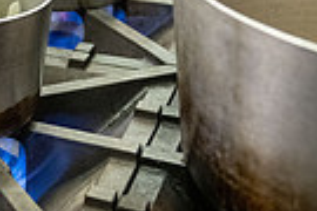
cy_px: -6
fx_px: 907
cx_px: -164
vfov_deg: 13.1
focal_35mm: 103
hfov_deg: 17.7
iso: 2500
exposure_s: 1/250
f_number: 2.8
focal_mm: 24
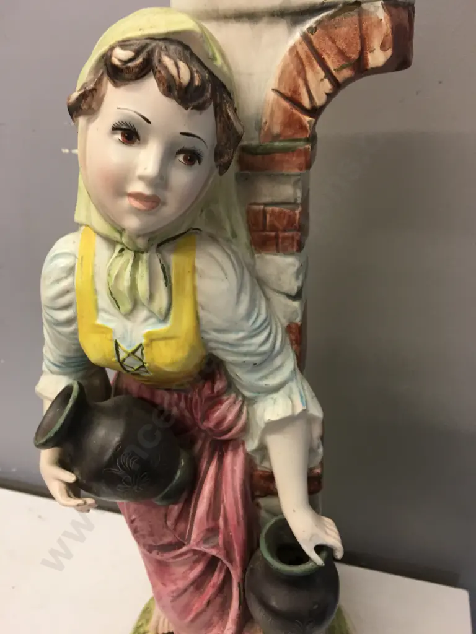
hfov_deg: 48.2
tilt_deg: -22.4
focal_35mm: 29
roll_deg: -1.1
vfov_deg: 61.7
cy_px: 317
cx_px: 238
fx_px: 532
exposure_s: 1/33
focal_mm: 4.15
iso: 50
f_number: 2.2
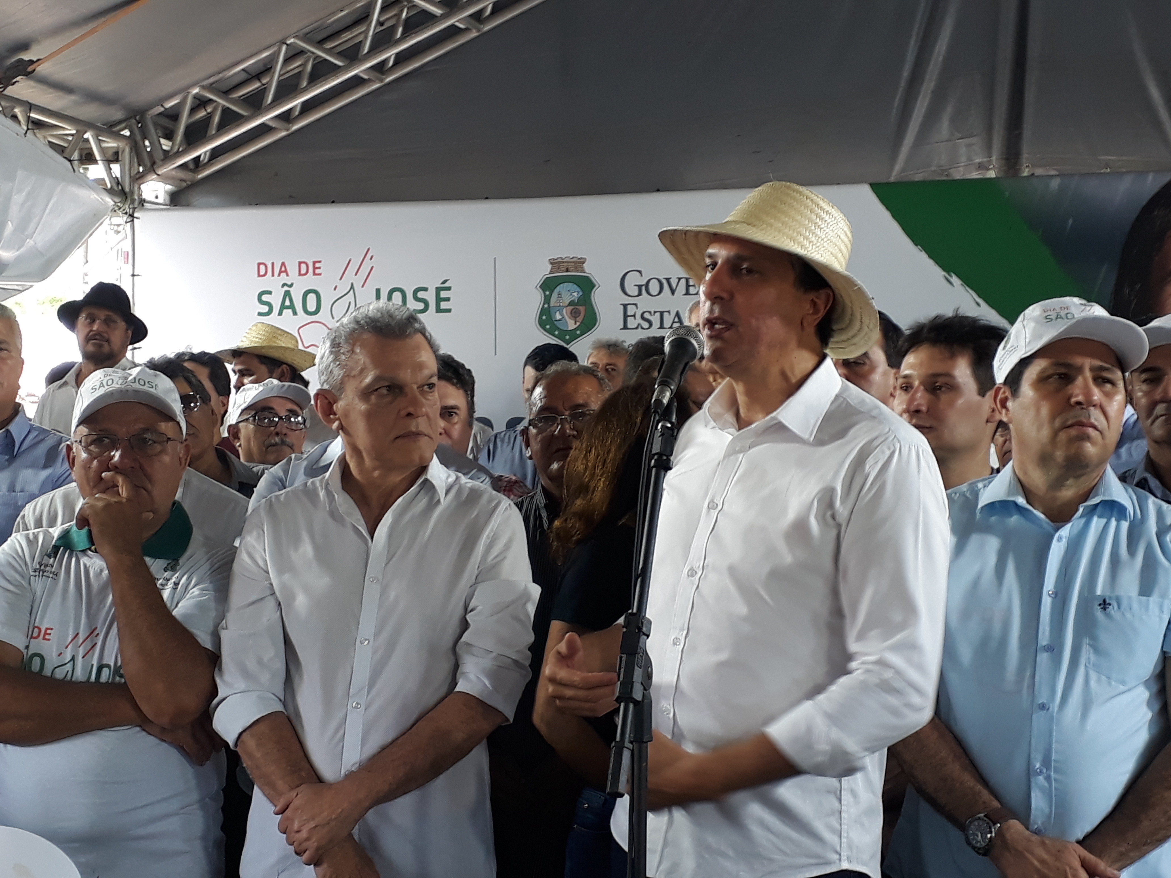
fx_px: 913
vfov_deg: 51.4
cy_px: 439
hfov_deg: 65.3
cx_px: 586
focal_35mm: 27
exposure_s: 1/30
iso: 40
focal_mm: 3.6
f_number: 1.9
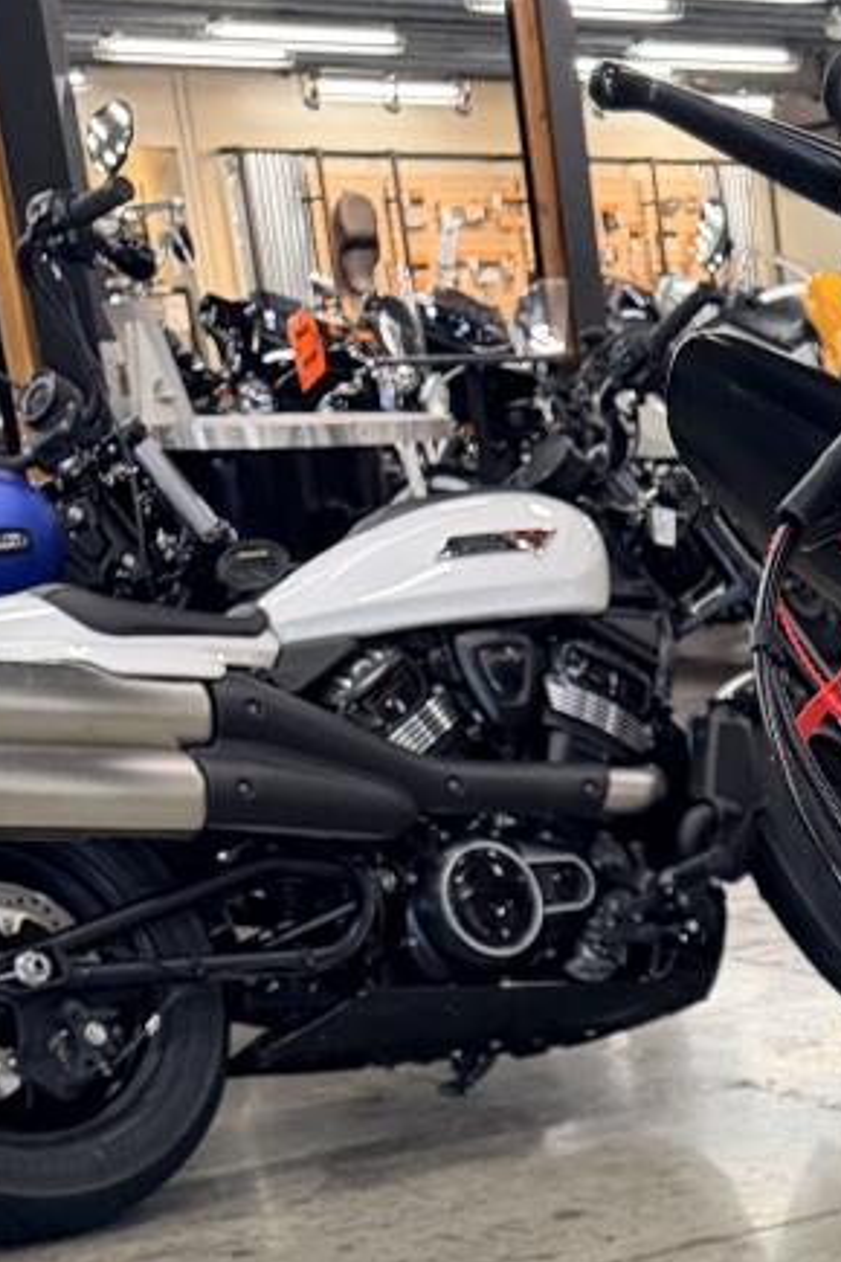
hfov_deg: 14.3
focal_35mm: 86
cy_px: 1683
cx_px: 1422
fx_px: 3013
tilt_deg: -20.9
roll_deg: +1.1
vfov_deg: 21.2
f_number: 1.78
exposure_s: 1/120
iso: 320
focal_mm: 6.76
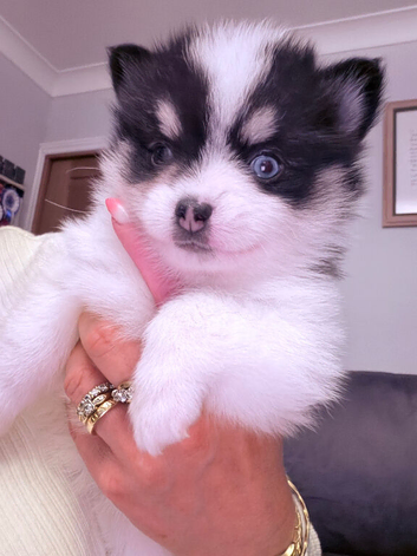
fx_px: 482
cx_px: 208
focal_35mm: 30
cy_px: 278
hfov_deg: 46.8
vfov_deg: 60.0
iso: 1000
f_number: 1.9
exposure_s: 1/14
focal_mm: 2.71
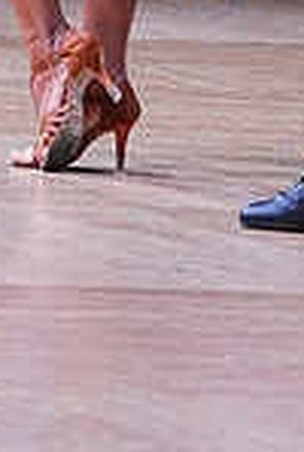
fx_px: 7010
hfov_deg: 2.5
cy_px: -391
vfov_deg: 3.7
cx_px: 278
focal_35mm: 556
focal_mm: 143
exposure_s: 1/400
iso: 1000
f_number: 4
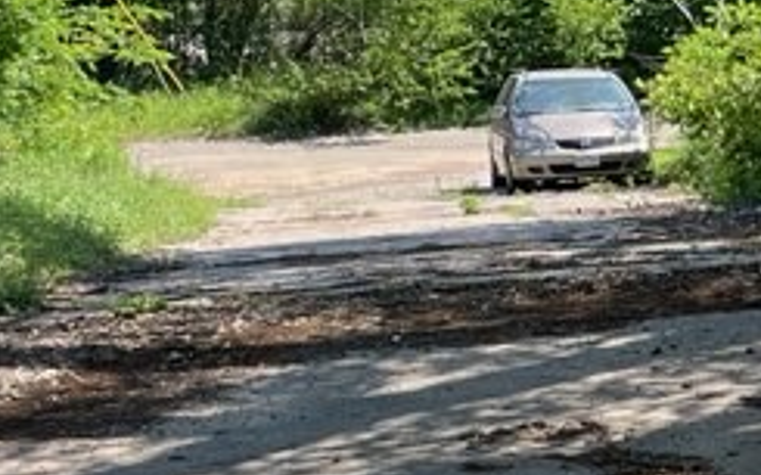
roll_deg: -0.5
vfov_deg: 11.4
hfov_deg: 15.8
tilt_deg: -8.3
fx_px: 2385
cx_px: 1311
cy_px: 149
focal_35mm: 115
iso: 32
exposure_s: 1/682
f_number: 1.6
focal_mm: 4.2
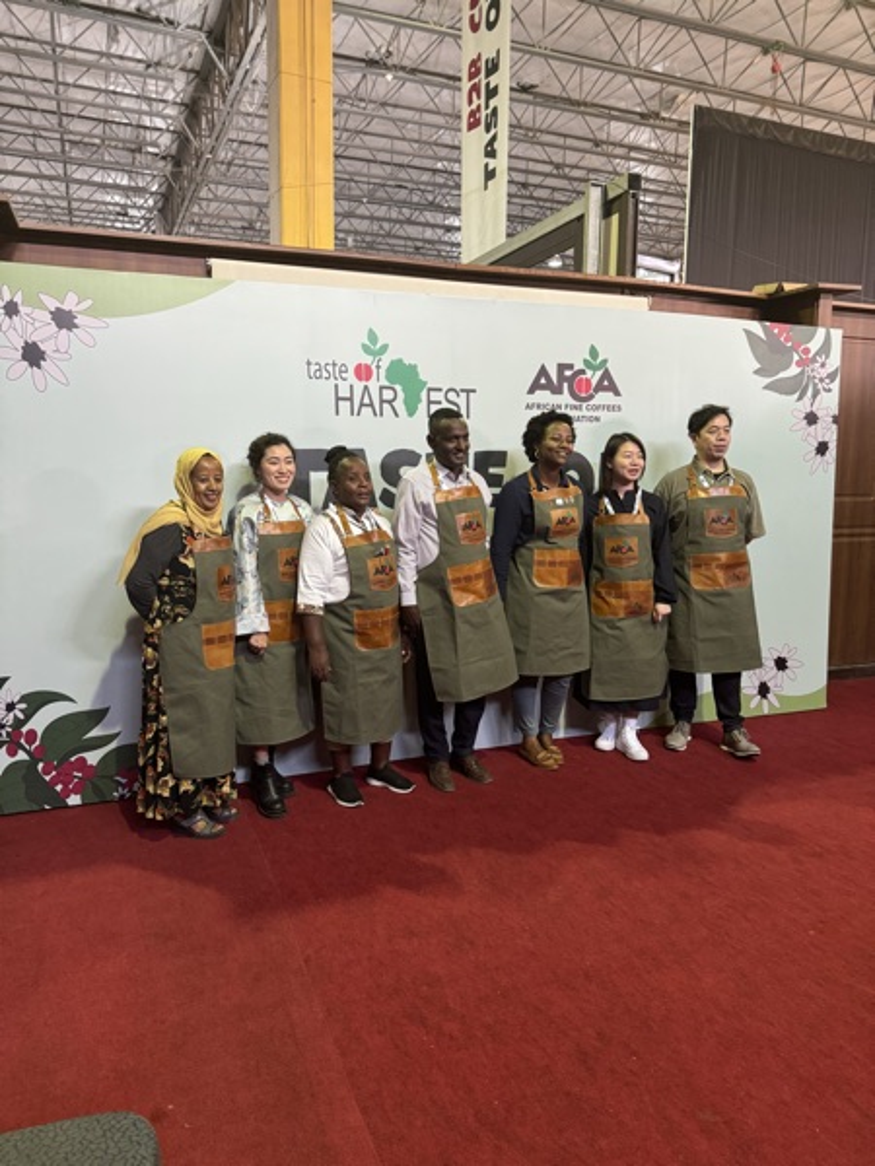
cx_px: 438
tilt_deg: -8.8
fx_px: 809
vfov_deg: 71.6
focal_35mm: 24
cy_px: 583
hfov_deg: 56.8
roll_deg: -0.5
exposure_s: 1/50
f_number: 1.78
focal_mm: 6.86
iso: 400
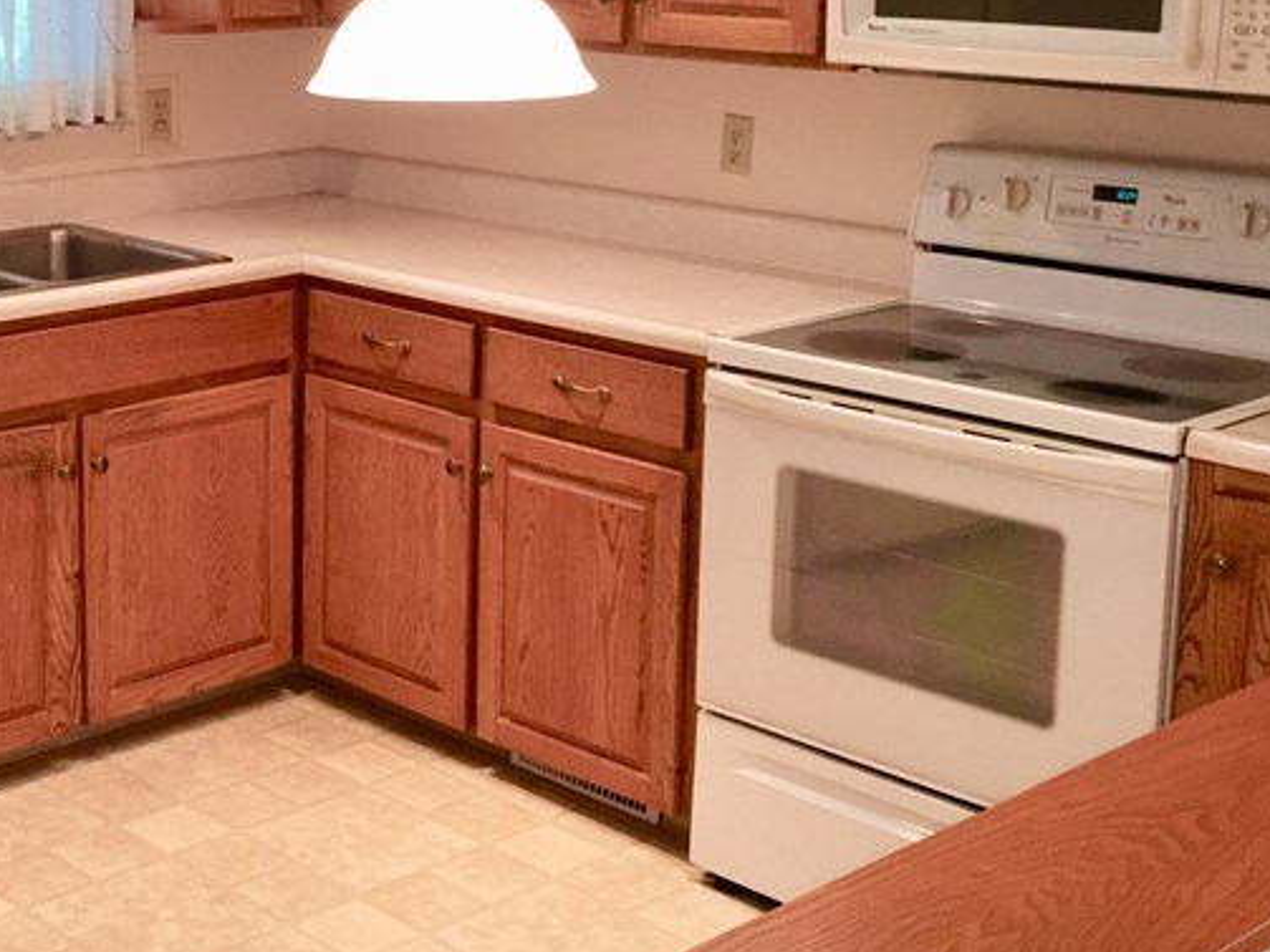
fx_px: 2164
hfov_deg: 31.5
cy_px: 275
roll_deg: +0.1
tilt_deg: -9.0
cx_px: 189
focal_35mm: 59
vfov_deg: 24.6
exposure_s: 1/30
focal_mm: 4.15
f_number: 2.2
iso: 32
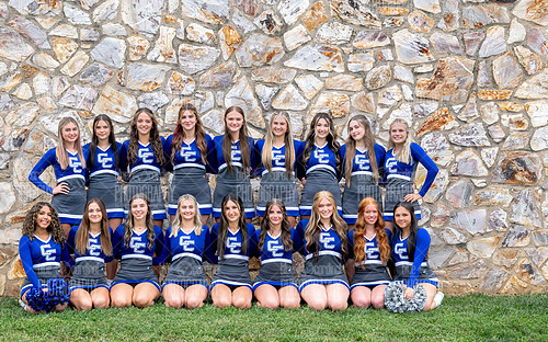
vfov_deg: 22.3
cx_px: 231
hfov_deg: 35.0
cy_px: 187
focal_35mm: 58
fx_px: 866
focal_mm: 49
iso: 200
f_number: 6.3
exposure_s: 1/160
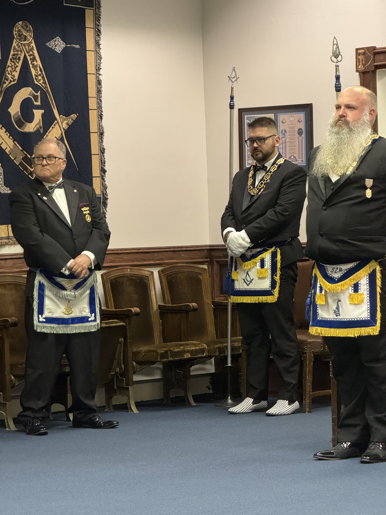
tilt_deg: -1.2
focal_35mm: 120
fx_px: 1784
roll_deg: +2.1
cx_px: 193
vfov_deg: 16.4
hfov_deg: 12.3
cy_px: 258
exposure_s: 1/60
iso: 500
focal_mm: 15.66
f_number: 2.8
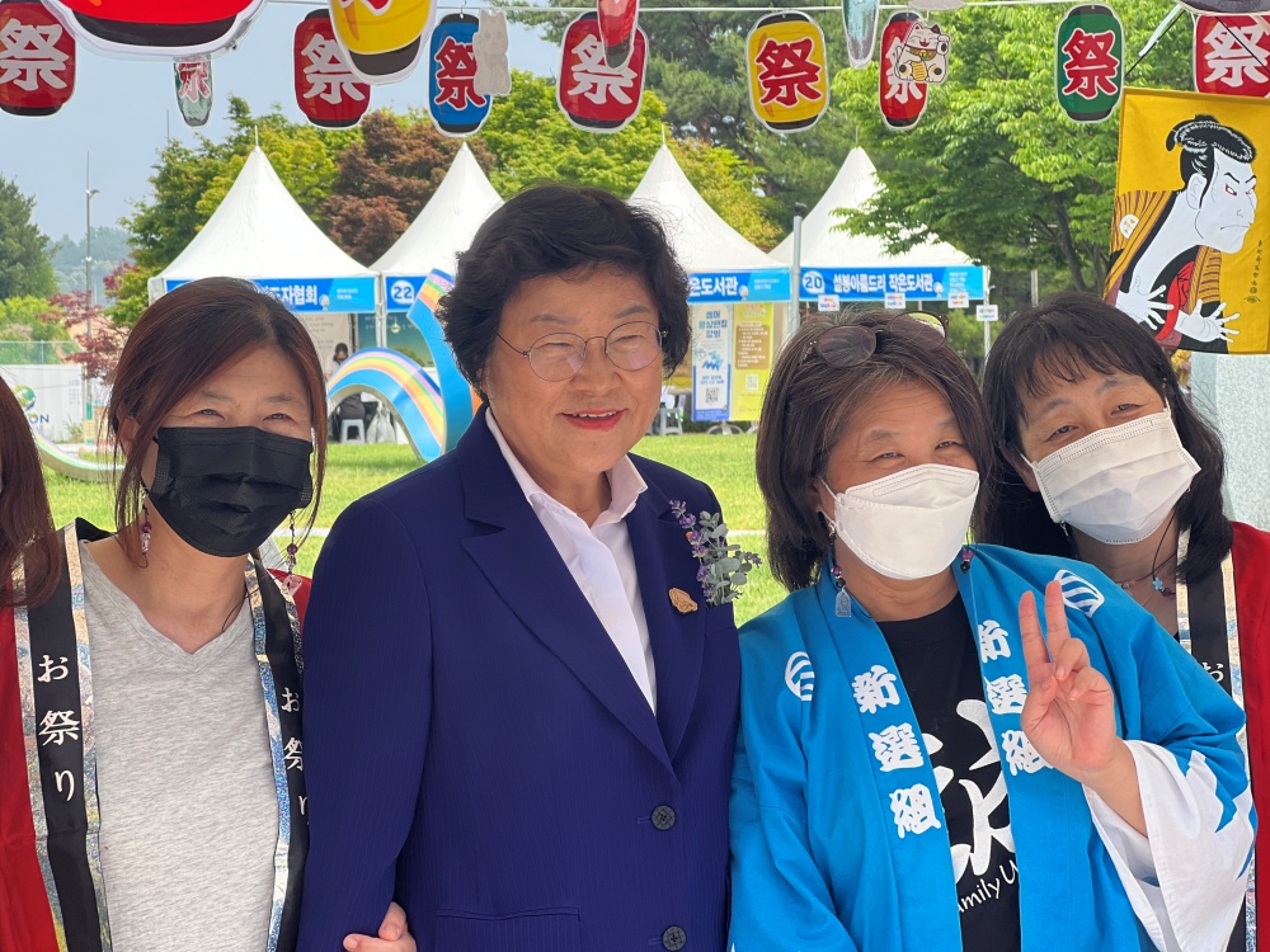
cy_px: 476
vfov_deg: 19.1
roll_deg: +1.3
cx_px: 635
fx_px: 2825
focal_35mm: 77
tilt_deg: -2.7
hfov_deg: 25.3
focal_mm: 9
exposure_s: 1/177
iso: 32
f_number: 2.8
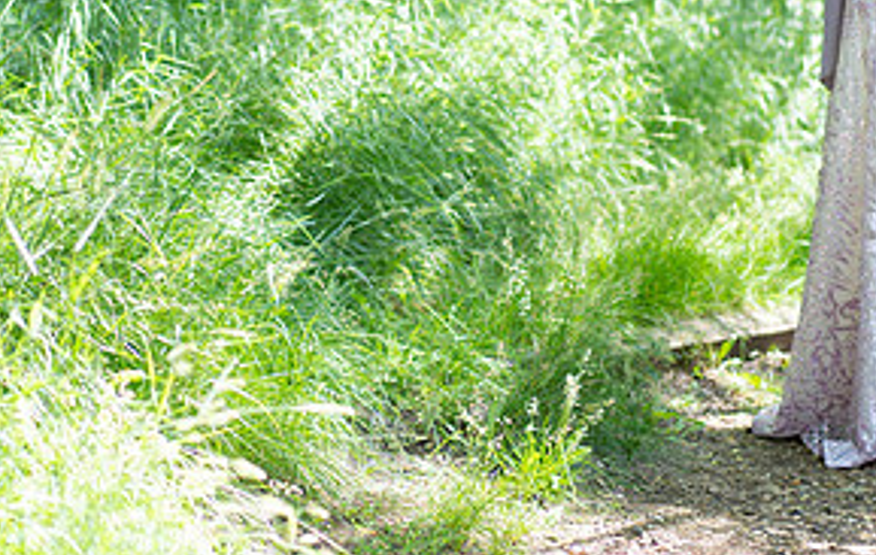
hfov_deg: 17.6
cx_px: 447
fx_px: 2828
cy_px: 97
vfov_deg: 11.2
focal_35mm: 118
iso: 100
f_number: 1.8
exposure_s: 1/500
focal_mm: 55
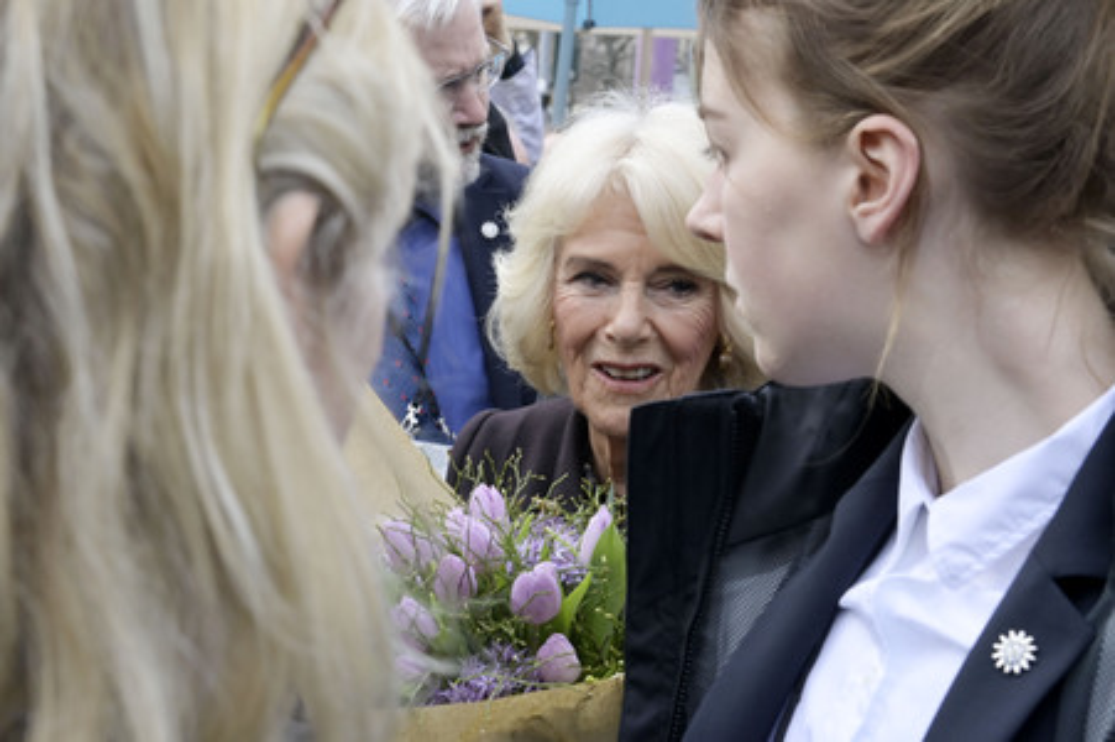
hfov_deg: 35.7
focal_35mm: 56
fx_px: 1733
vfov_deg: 24.2
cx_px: 558
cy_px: 371
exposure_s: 1/400
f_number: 10
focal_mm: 56
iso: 1250
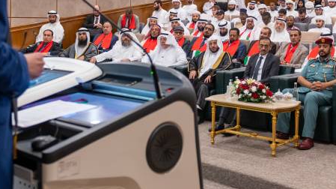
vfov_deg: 21.2
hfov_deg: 36.9
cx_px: 222
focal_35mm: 56
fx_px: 499
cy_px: 38
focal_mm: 24
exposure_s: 1/60
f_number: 2.8
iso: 1600
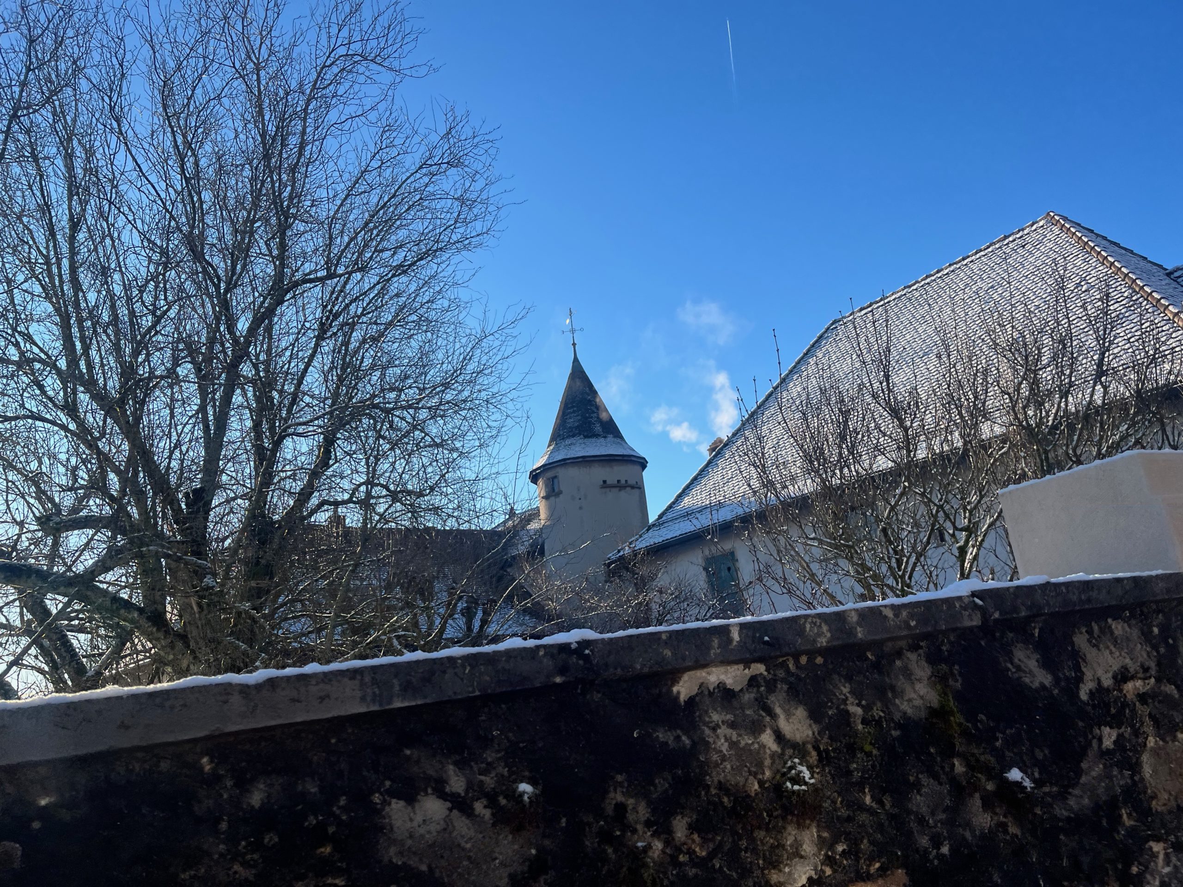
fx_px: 889
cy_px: 444
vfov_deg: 53.1
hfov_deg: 67.3
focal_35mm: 26
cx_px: 592
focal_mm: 5.1
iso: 50
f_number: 1.6
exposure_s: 1/1890
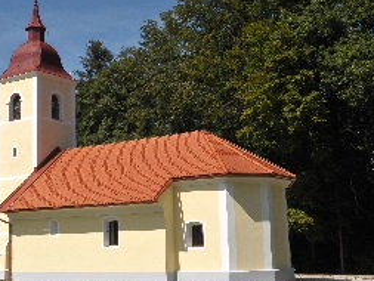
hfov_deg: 33.9
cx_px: 116
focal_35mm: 56
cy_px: 132
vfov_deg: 26.1
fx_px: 605
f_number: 13
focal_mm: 22
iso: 400
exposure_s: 1/640
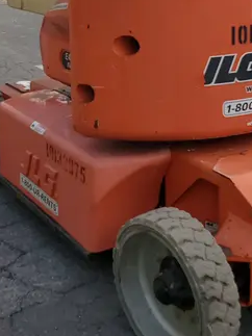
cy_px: 30
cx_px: 145
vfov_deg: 31.1
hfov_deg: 24.8
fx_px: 573
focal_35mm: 59
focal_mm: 4.3
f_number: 2.4
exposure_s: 1/493
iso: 50
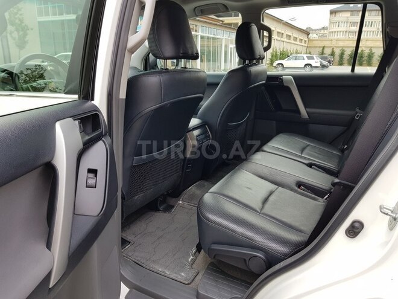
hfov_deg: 67.3
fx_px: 299
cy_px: 150
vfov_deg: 53.1
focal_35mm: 26
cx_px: 199
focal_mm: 4.2
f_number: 1.7
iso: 40
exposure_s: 1/135
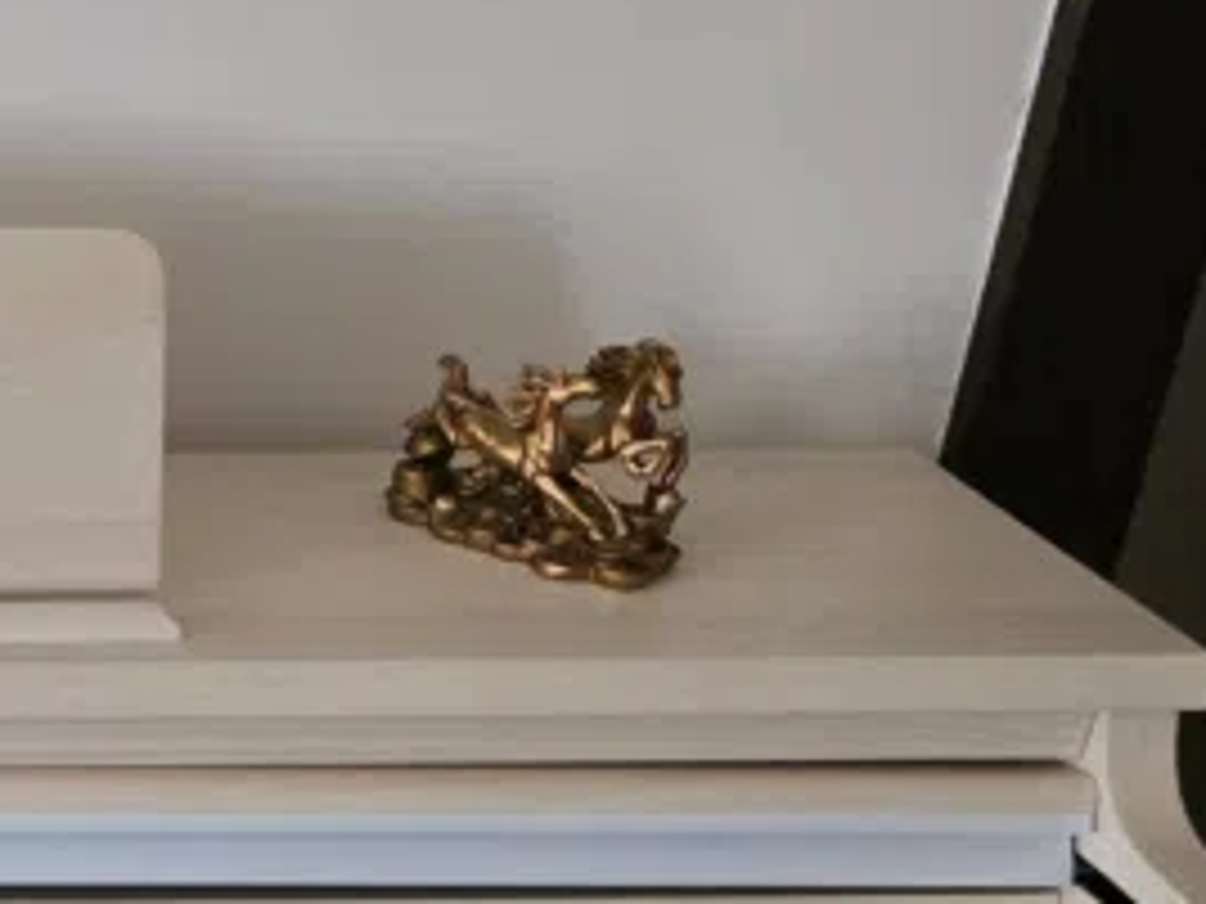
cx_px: -742
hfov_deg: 18.8
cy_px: 832
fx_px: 3066
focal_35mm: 88
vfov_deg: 16.5
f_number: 1.7
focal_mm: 6.3
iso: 1250
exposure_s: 1/120
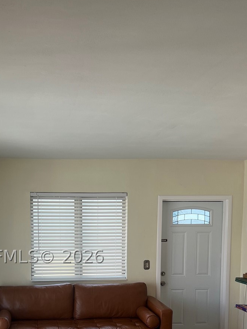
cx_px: 82
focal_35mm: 47
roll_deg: -0.4
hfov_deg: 30.7
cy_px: 257
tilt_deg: -5.6
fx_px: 447
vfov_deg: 39.1
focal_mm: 5.7
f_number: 1.5
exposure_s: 1/142
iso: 40
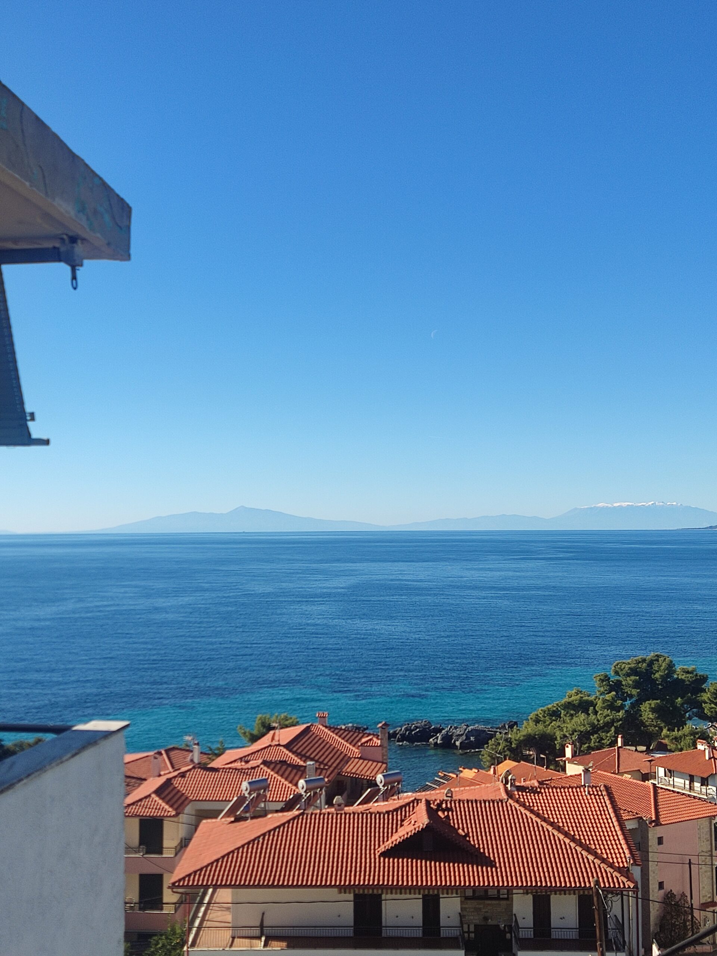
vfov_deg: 44.8
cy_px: 478
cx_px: 358
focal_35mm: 42
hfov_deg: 34.3
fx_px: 1160
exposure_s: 1/1127
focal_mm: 4.71
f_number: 1.79
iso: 50
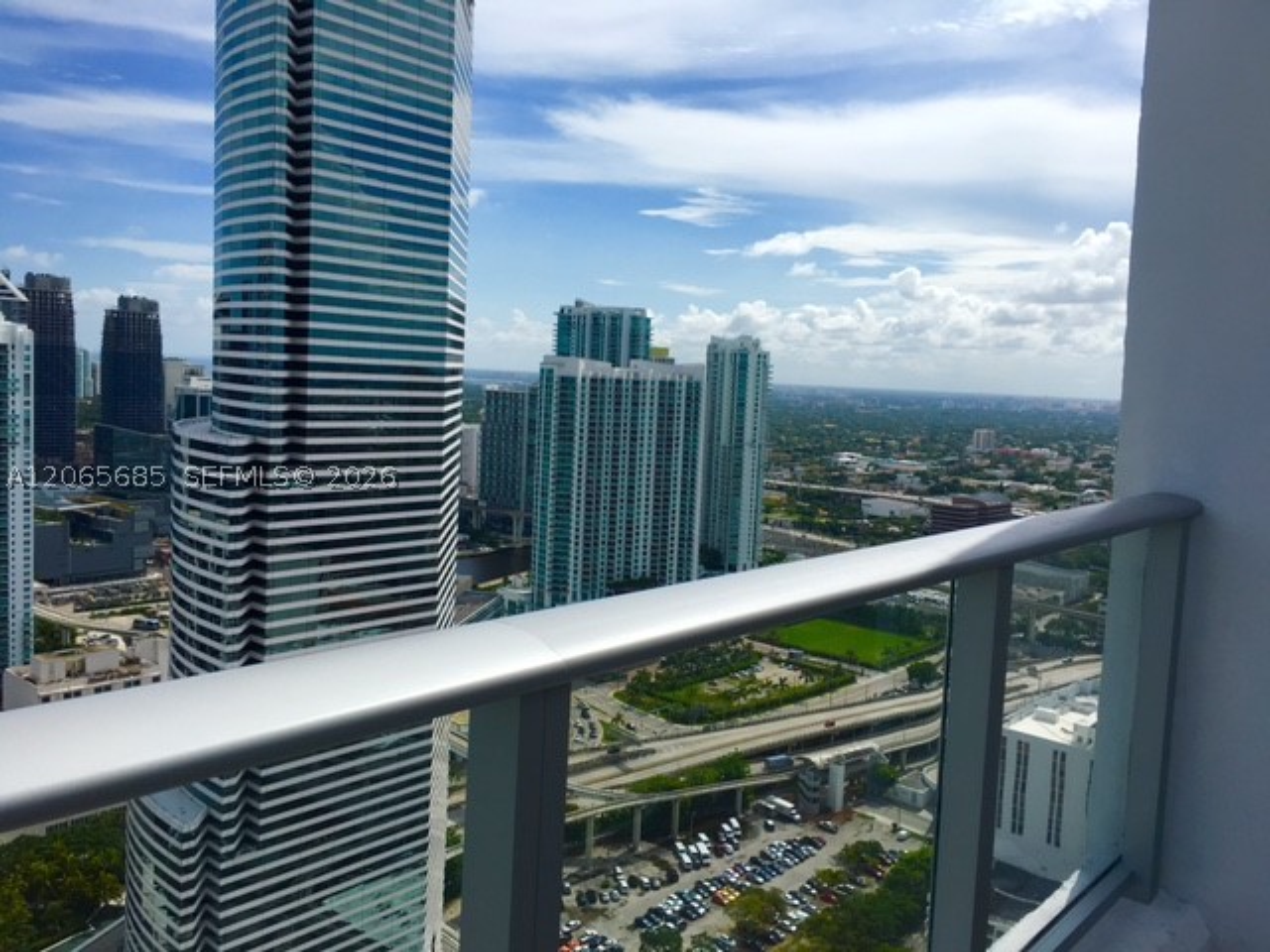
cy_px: 476
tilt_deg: -5.7
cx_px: 635
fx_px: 1064
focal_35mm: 29
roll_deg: -4.7
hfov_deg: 61.7
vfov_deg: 48.2
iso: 25
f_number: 2.2
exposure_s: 1/3344
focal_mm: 4.15
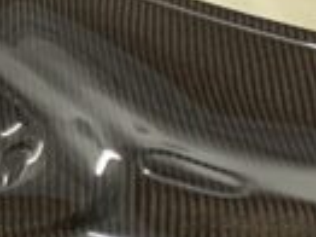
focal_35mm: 159
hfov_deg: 10.1
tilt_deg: -32.7
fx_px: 1450
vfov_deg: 9.3
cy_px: 22
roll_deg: -1.6
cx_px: -545
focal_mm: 4.25
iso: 250
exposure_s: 1/50
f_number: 1.8
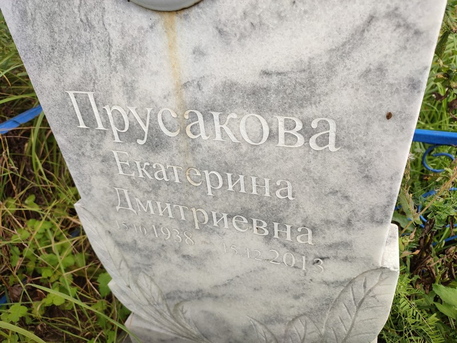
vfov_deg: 54.9
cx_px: 228
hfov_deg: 69.4
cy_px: 172
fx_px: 330
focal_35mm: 25
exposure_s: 1/205
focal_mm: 6.04
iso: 50
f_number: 1.9
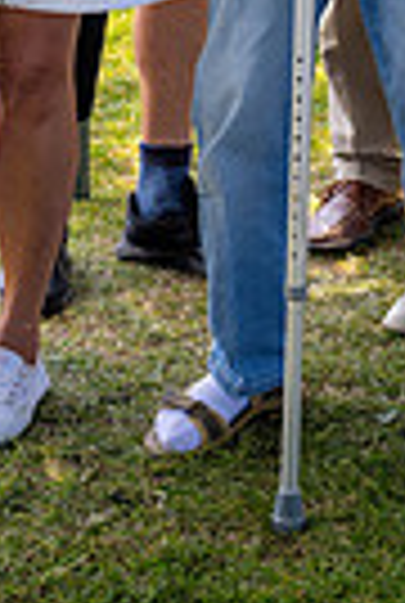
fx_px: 2585
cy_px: -400
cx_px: 126
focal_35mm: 154
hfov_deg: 8.9
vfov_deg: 12.4
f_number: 5
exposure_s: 1/320
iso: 200
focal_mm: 46
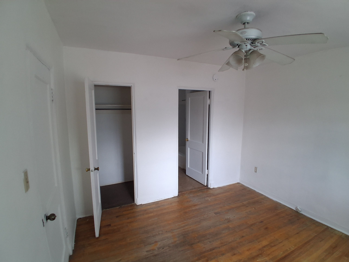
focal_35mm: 17
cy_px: 131
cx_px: 174
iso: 125
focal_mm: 1.4
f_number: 2.2
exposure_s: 1/60
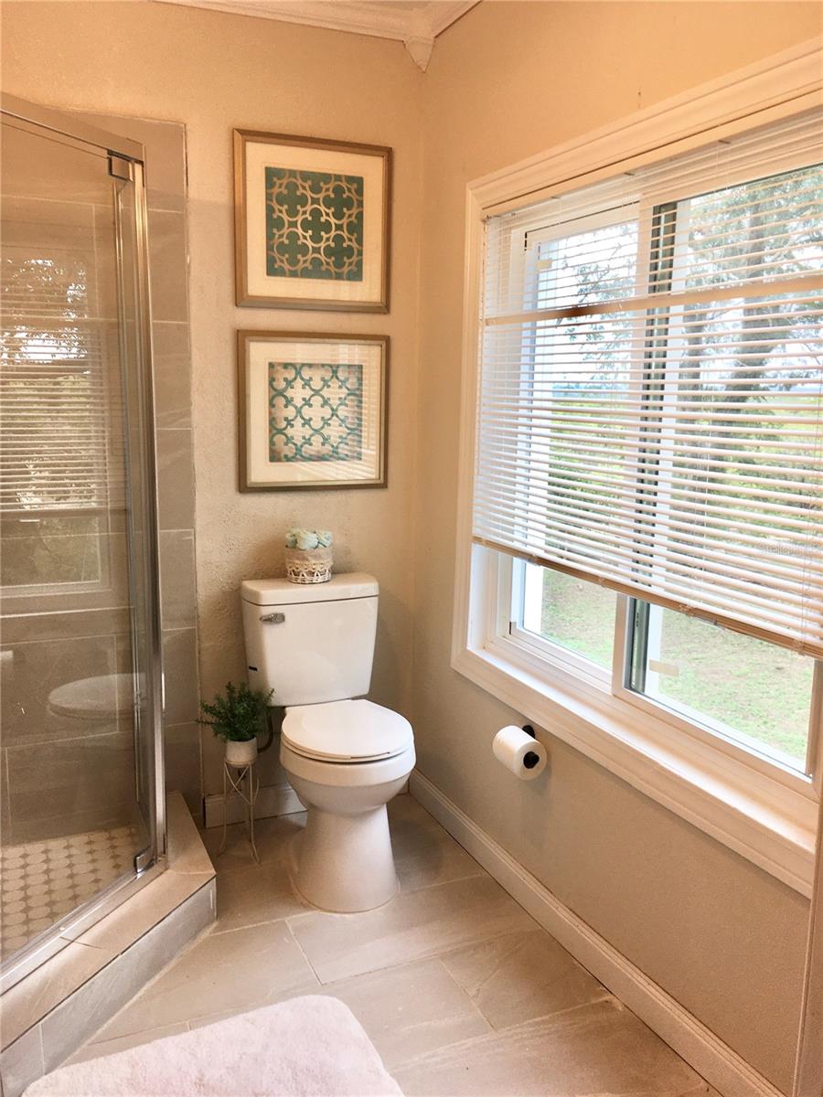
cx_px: 412
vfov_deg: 61.7
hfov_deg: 48.2
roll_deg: +0.1
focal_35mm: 29
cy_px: 548
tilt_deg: -9.8
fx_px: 919
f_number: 2.2
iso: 25
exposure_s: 1/50
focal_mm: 4.15
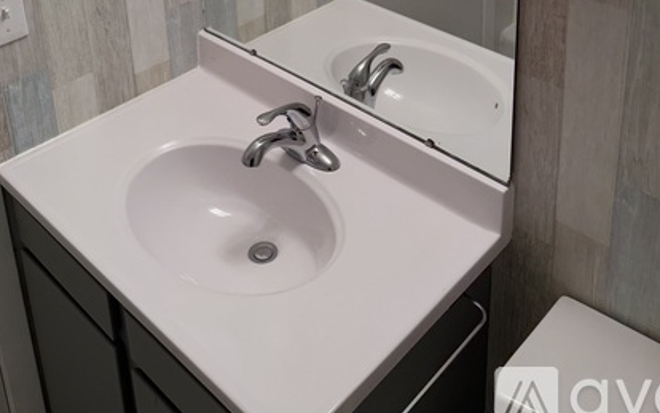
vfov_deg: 27.1
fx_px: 738
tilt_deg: -17.6
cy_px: -101
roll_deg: +1.2
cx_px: 354
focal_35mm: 41
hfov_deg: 48.2
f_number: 1.78
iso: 80
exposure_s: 1/120
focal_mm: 6.76
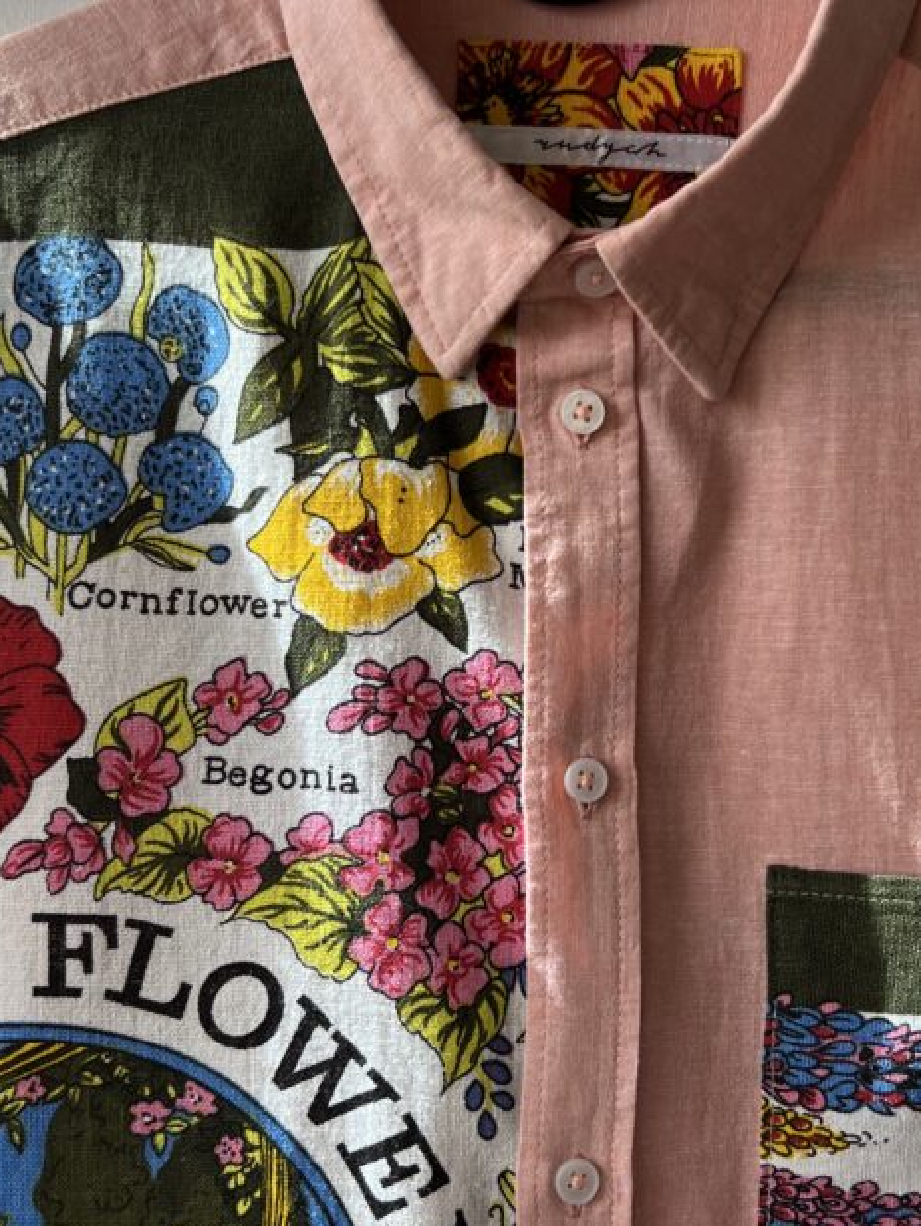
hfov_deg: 30.2
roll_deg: +0.0
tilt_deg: -6.6
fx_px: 1702
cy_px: 624
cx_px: 524
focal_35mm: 48
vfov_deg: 39.6
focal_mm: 5.7
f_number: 1.5
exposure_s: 1/121
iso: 64
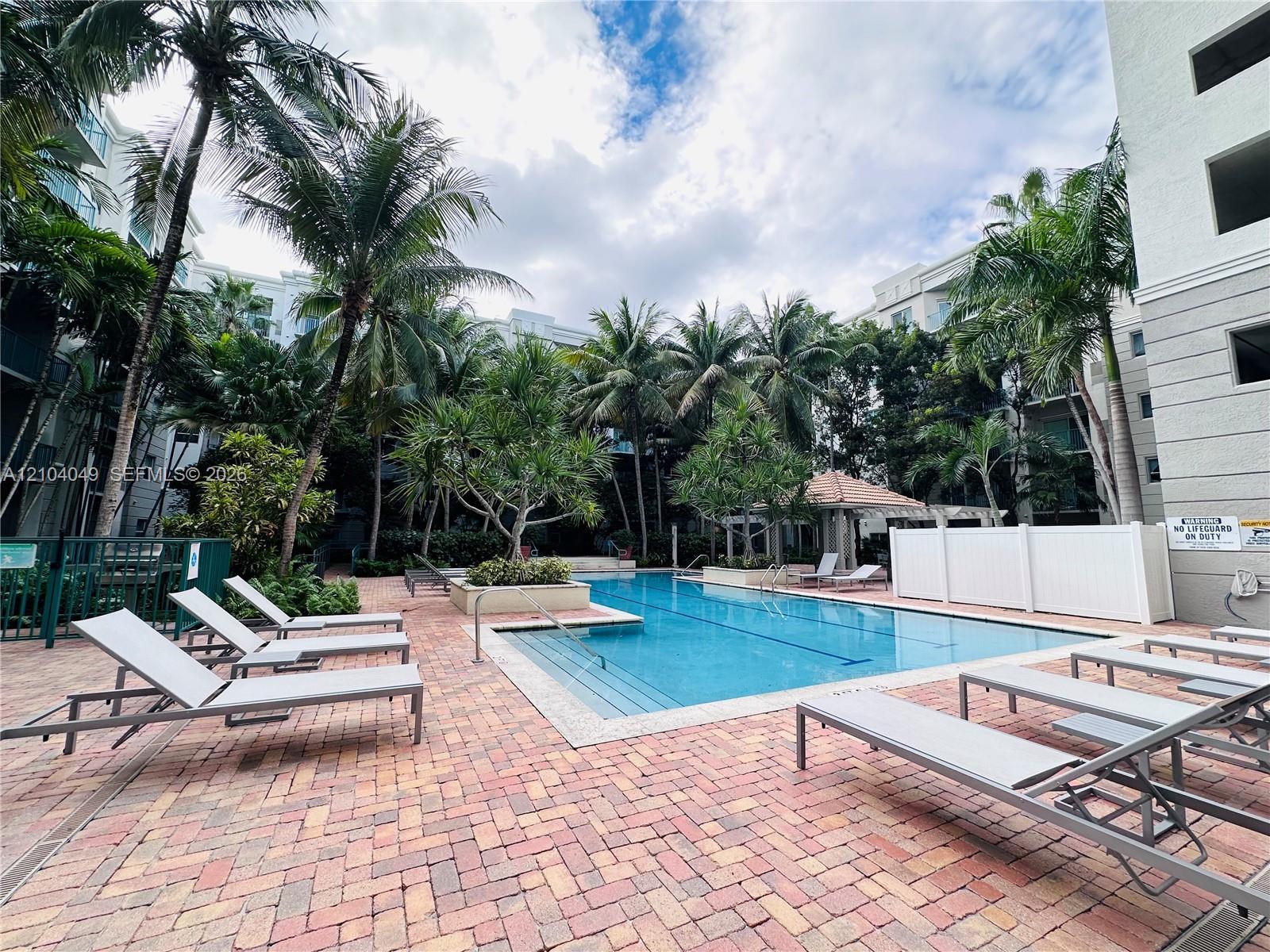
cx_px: 635
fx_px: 514
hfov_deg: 102.1
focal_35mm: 14
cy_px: 476
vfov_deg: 85.7
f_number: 2.2
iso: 40
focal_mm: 2.22
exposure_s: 1/330
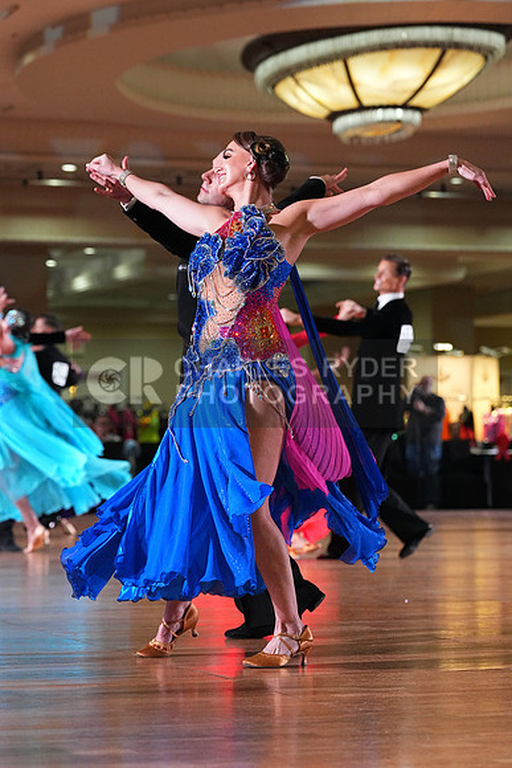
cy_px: 384
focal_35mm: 119
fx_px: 2537
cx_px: 256
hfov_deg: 11.5
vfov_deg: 17.2
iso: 6400
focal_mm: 119
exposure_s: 1/400
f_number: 5
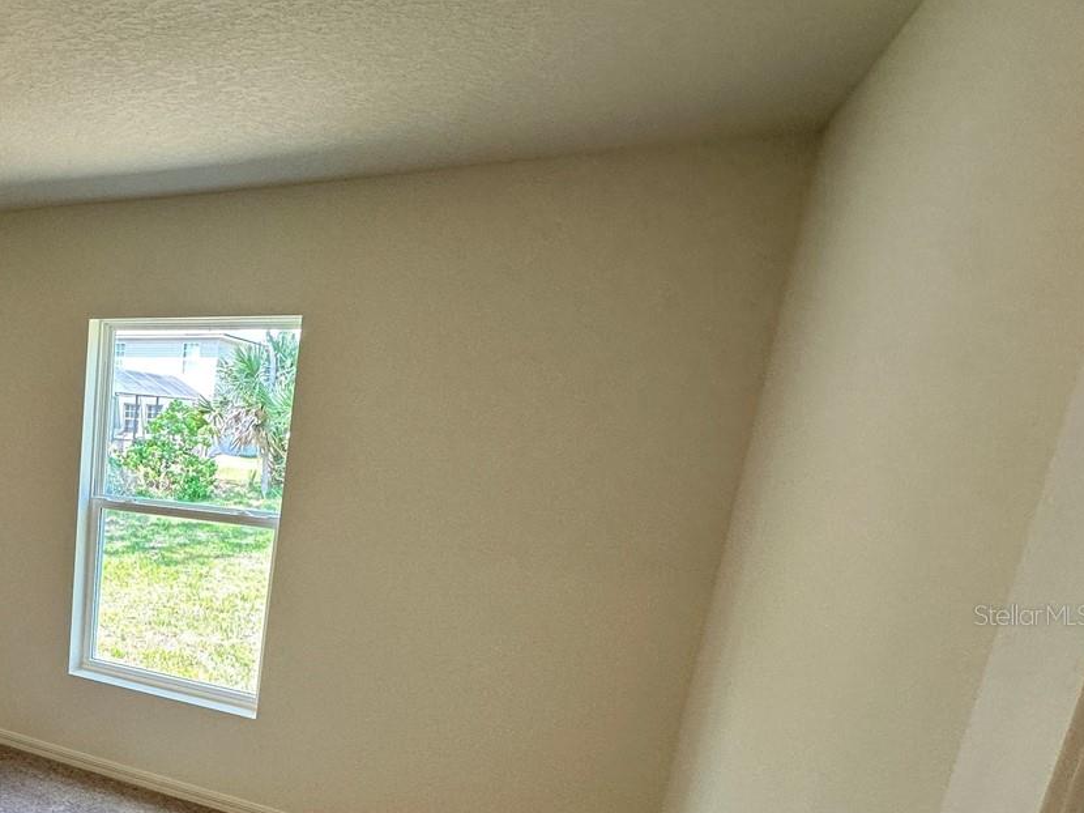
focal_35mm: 27
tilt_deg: -13.2
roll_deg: -1.0
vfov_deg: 49.2
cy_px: 614
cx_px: 52
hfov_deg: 54.2
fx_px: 845
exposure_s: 1/120
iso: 100
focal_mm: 2.22
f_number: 2.2
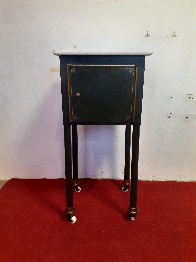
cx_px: 98
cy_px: 131
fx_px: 204
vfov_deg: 65.3
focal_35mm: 27
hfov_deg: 51.4
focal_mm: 3.6
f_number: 1.9
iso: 200
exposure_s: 1/33
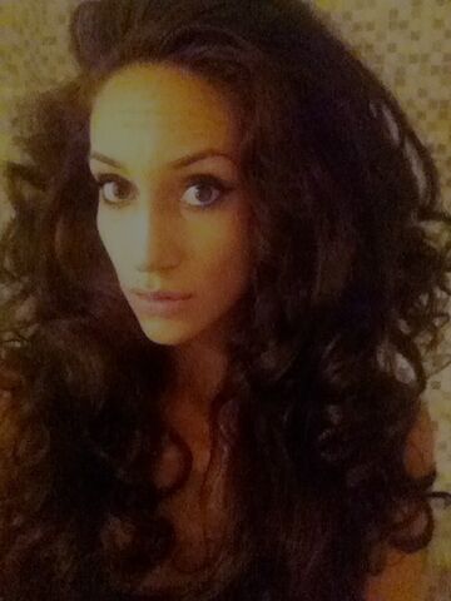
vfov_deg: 52.6
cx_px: 226
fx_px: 608
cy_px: 300
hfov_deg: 40.7
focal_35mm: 35
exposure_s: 1/24
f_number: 2.4
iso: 3200
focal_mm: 3.85
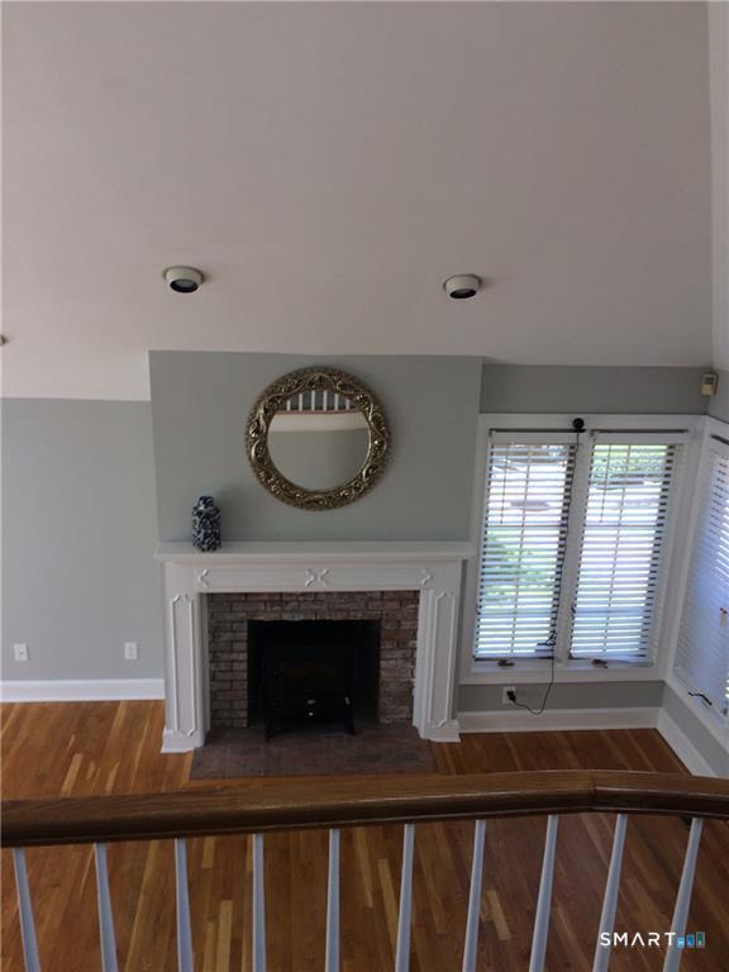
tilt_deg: -16.7
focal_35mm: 29
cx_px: 364
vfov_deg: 61.7
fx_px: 814
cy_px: 486
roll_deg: -0.1
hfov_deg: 48.2
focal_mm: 4.15
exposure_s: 1/120
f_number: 2.2
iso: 32
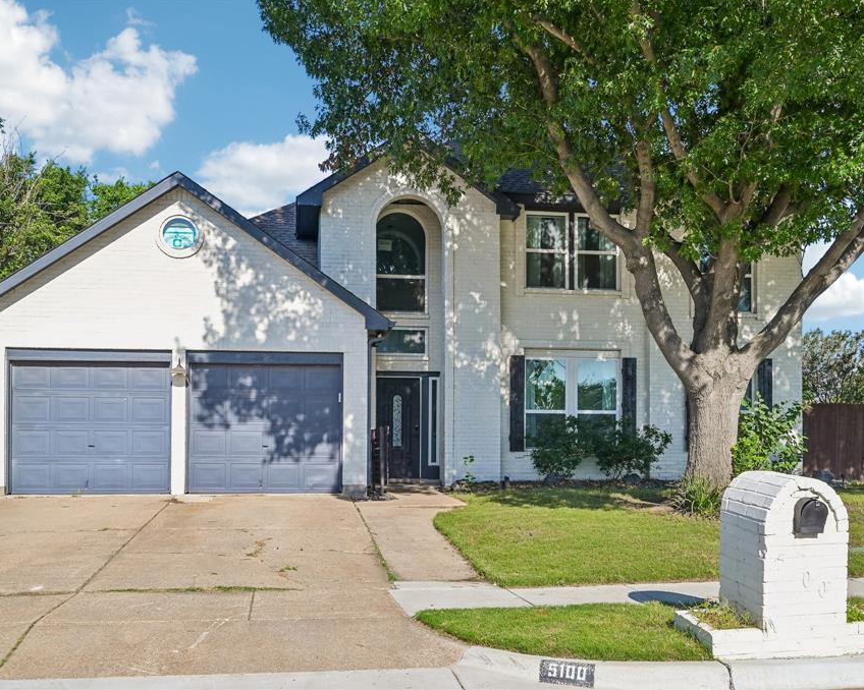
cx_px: 420
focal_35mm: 34
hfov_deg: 52.8
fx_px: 869
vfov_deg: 43.3
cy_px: 344
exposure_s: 1/800
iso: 400
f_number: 8
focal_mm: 30
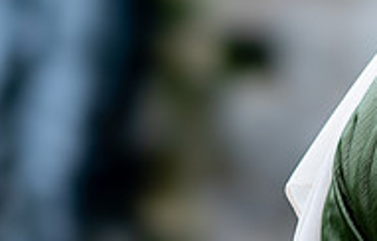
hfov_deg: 7.0
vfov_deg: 4.5
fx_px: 3071
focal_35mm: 297
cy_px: -139
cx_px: 481
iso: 100
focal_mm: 85
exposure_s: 1/400
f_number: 1.4
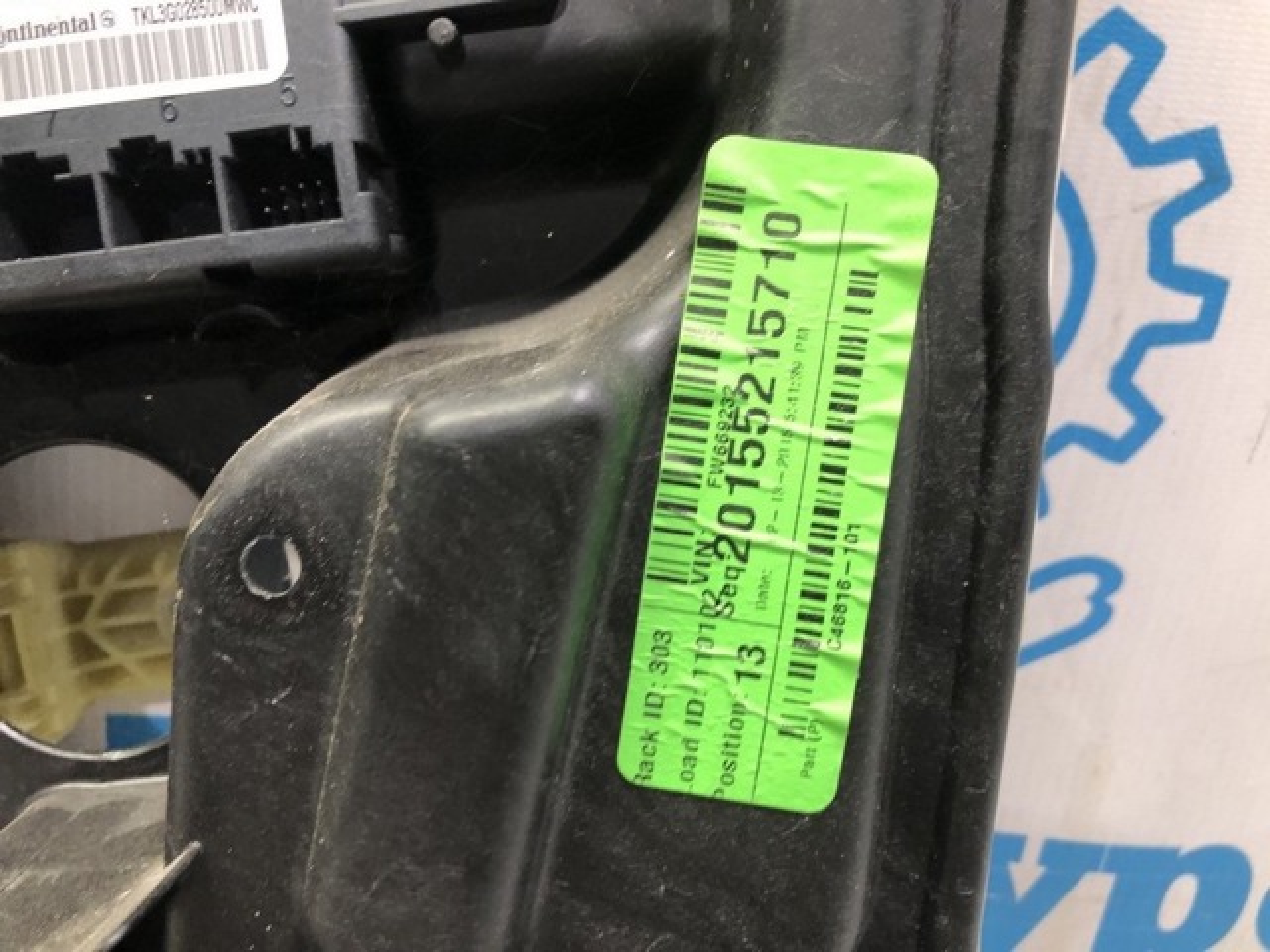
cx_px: 635
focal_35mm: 28
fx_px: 1027
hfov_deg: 63.4
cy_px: 476
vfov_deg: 49.7
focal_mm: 4
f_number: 1.8
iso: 50
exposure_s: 1/17
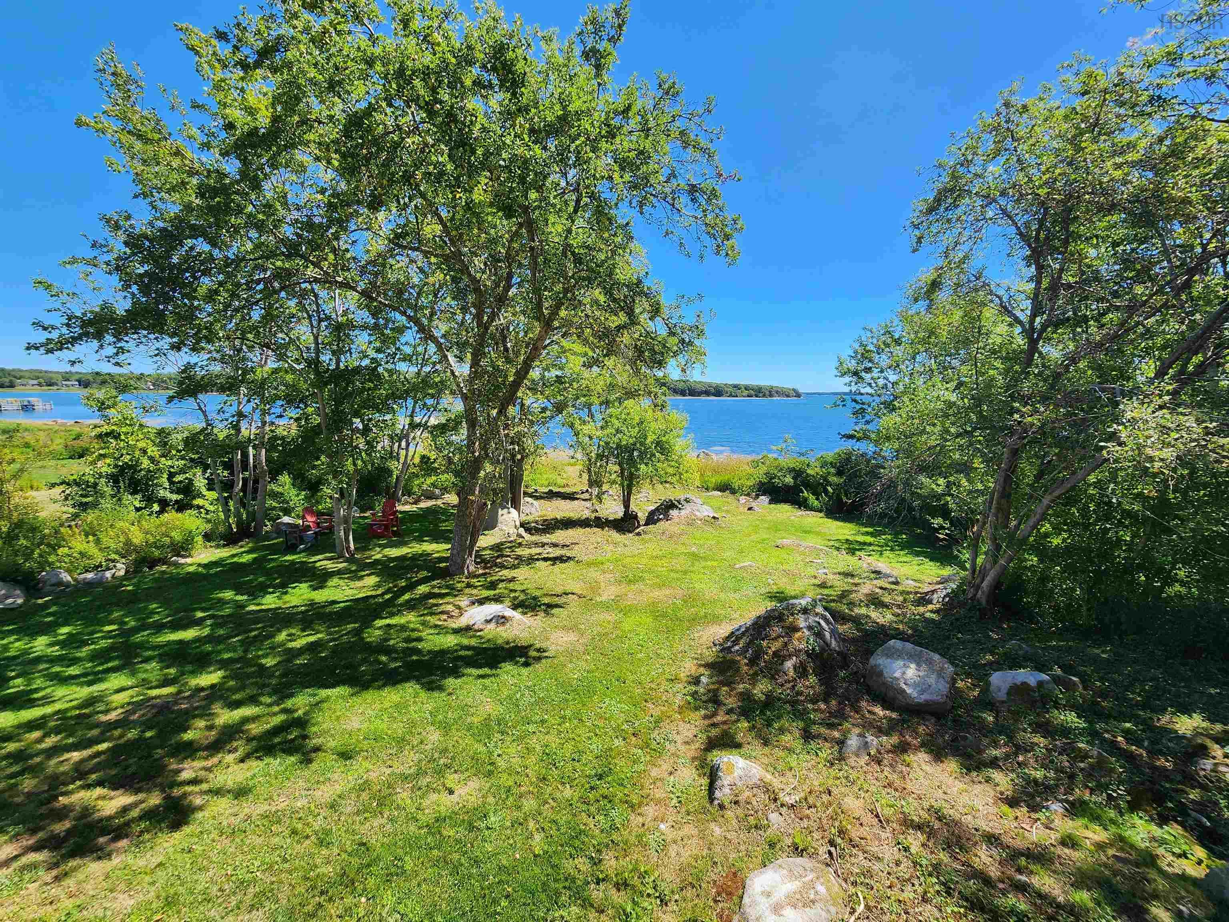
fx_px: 462
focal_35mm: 13
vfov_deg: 89.9
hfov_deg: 106.2
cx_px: 614
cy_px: 461
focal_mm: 2.2
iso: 50
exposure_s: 1/1038
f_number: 2.2
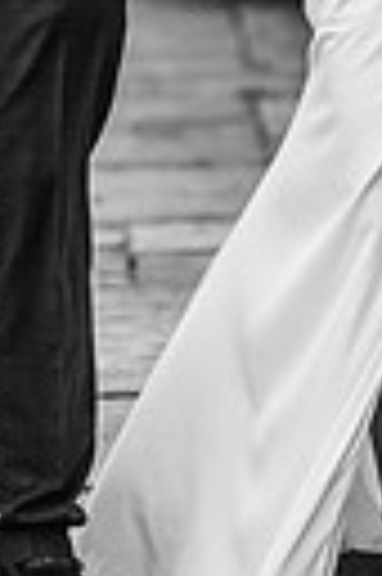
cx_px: 249
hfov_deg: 4.6
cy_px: -153
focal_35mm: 298
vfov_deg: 6.9
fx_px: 4756
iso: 100
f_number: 1.8
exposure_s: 1/1600
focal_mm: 85
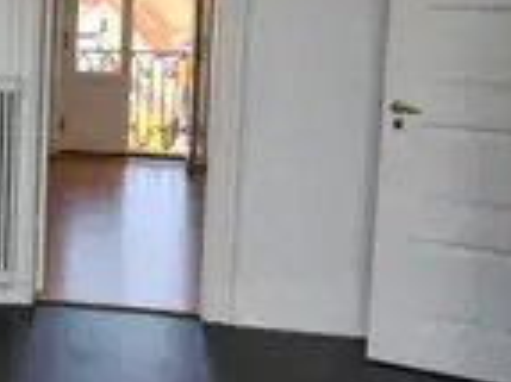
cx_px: -100
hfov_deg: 24.3
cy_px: 86
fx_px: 1077
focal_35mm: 73
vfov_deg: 20.0
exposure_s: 1/118
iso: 109
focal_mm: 4.27
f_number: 1.8
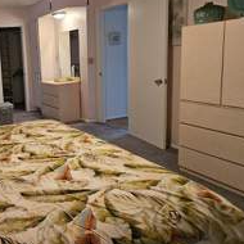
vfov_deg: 55.0
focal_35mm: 29
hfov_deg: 46.9
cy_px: 92
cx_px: 3
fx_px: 231
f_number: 2.2
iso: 640
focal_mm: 2.2
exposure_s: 1/24
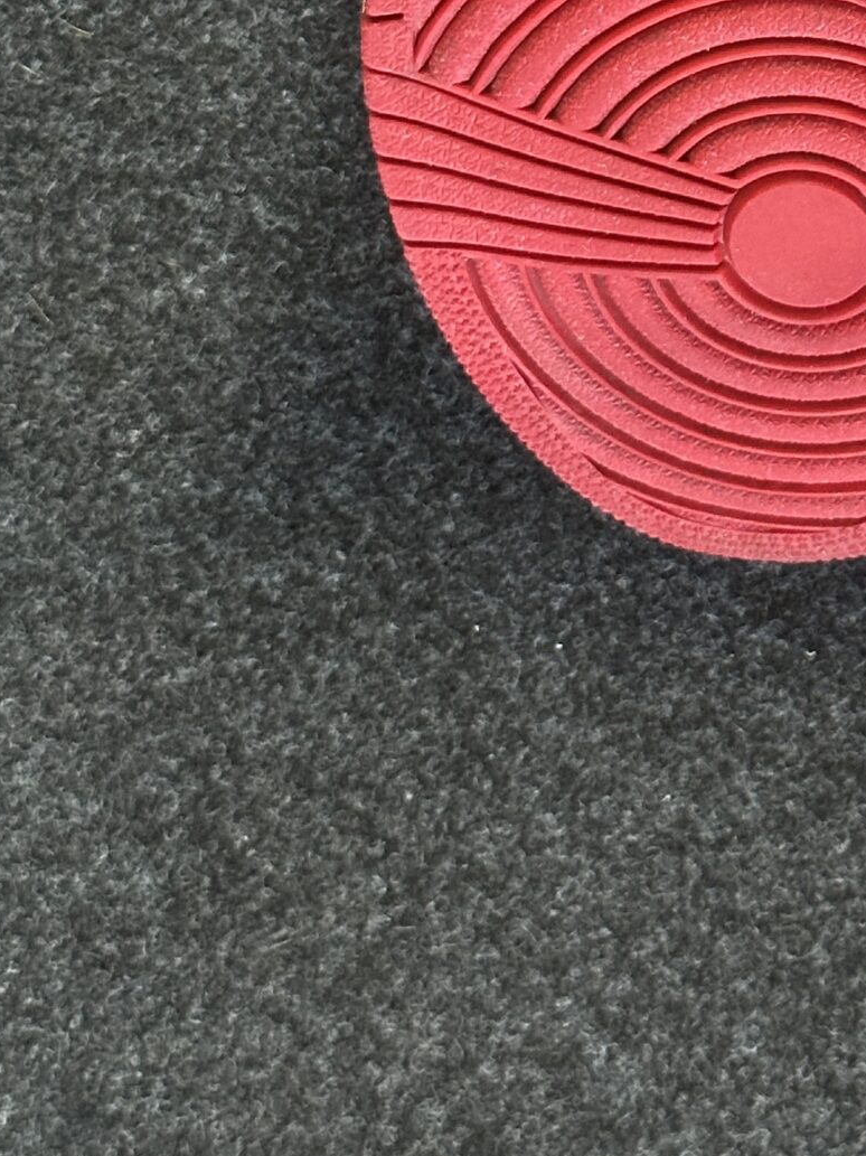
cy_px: -72
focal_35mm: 119
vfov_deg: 16.1
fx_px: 3972
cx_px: 1044
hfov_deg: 12.2
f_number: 1.78
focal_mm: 6.86
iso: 400
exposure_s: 1/33
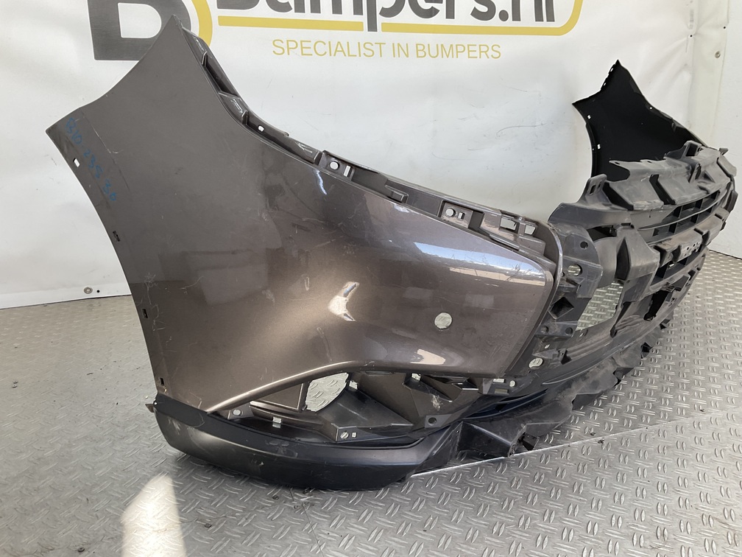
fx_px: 622
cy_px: 278
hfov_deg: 61.7
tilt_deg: -16.0
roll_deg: -2.2
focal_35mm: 29
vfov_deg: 48.2
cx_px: 371
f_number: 1.8
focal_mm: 3
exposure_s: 1/100
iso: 16
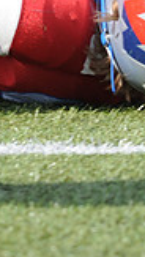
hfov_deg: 0.7
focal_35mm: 1672
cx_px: -45
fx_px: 11399
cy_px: -126
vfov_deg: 1.3
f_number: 5
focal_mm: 300
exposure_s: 1/500
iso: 200
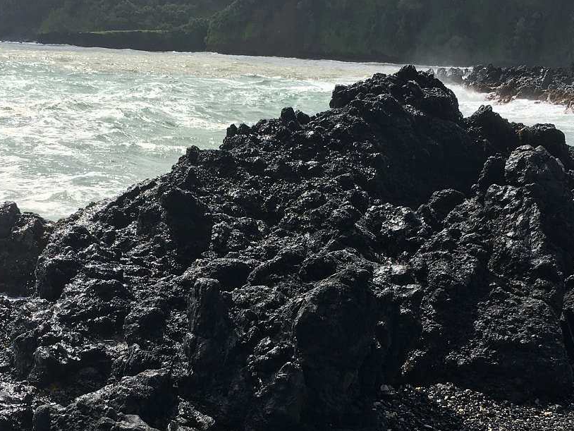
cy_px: 365
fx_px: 945
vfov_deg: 25.1
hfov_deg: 33.8
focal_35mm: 57
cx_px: 308
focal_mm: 4.15
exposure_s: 1/1451
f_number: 2.2
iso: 25
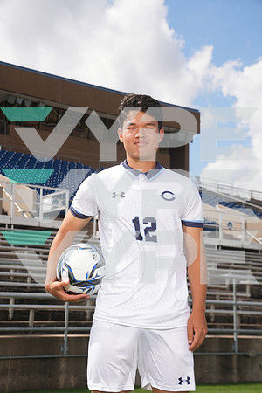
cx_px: 131
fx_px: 764
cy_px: 196
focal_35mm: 70
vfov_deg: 28.8
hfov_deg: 19.5
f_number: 8
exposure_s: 1/200
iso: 100
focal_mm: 70
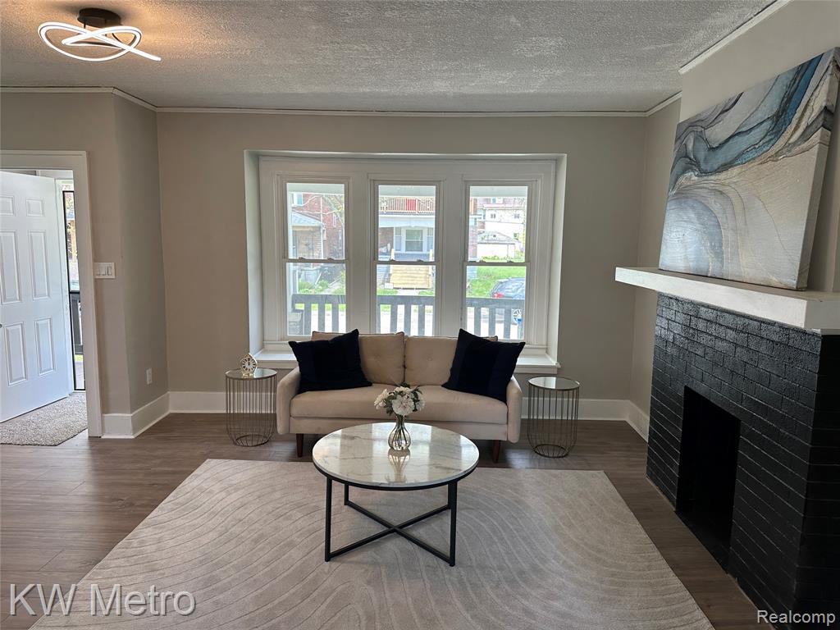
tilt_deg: -7.5
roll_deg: -1.2
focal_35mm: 24
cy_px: 315
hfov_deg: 71.6
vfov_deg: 56.8
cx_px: 420
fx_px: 582
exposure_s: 1/120
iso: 125
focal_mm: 6.86
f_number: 1.78
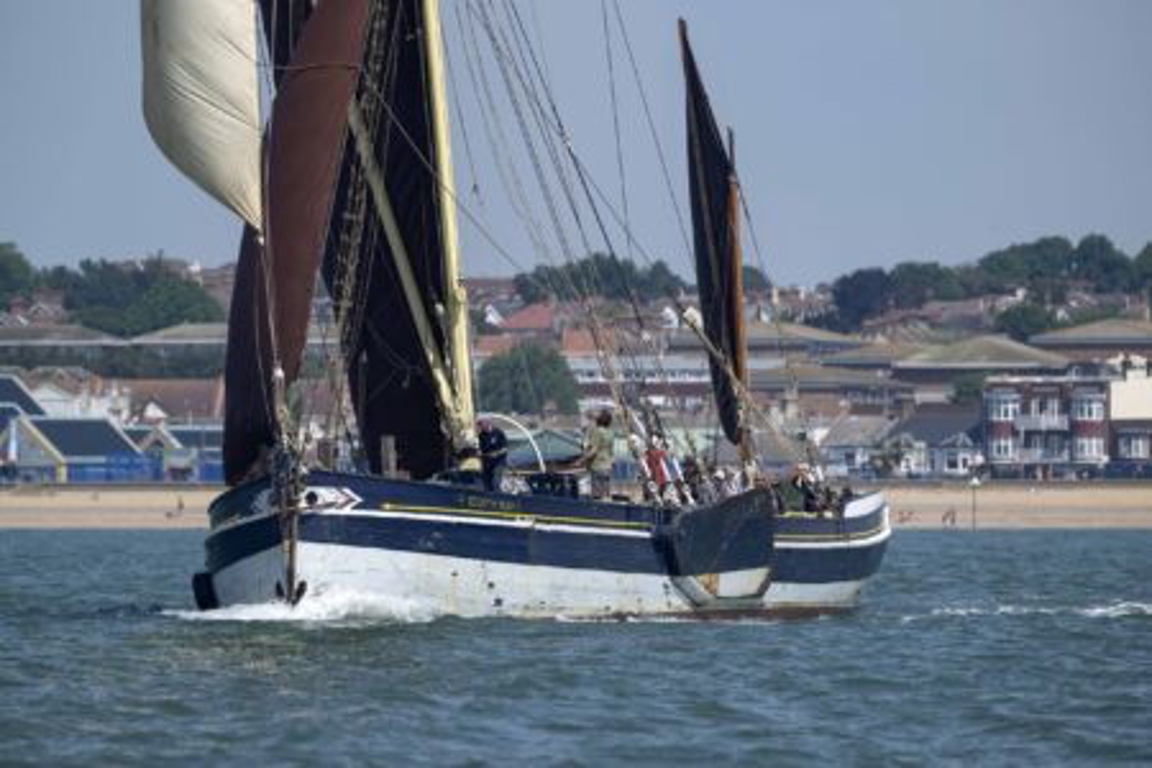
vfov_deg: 3.4
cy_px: 384
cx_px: 576
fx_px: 12799
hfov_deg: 5.2
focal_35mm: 400
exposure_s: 1/1600
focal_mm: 400
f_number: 6.3
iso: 250
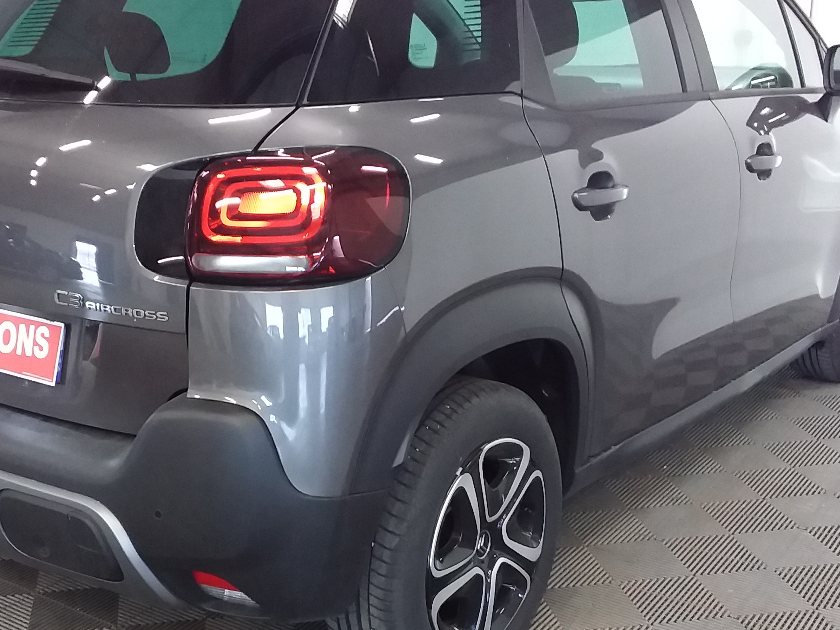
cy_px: 369
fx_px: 1140
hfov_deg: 40.3
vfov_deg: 30.8
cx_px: 349
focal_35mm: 47
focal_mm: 2.91
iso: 160
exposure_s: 1/25
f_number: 1.9
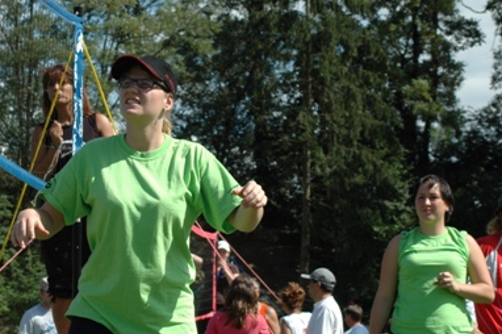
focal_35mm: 176
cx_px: 148
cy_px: 93
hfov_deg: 11.7
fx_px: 2452
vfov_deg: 7.8
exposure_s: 1/400
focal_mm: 70
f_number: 10
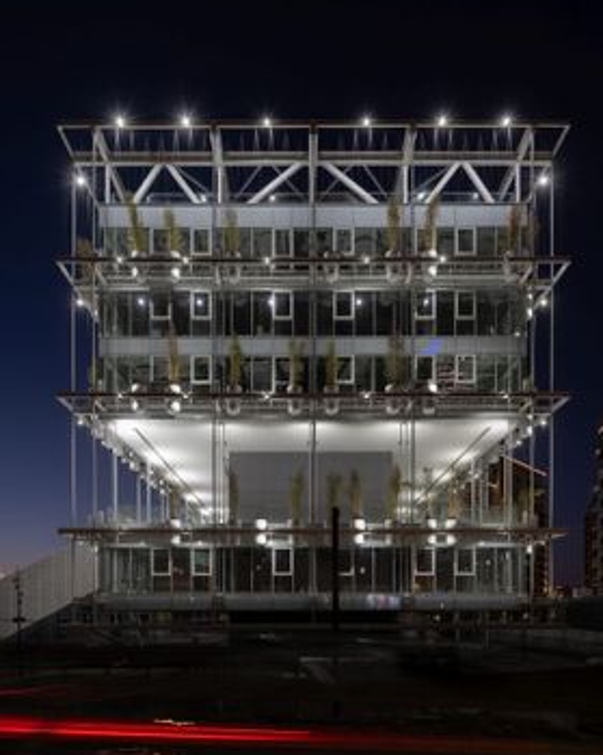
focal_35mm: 22
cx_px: 308
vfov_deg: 74.8
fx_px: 491
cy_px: 335
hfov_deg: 63.1
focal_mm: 19
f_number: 8
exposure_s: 1/2.5
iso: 200
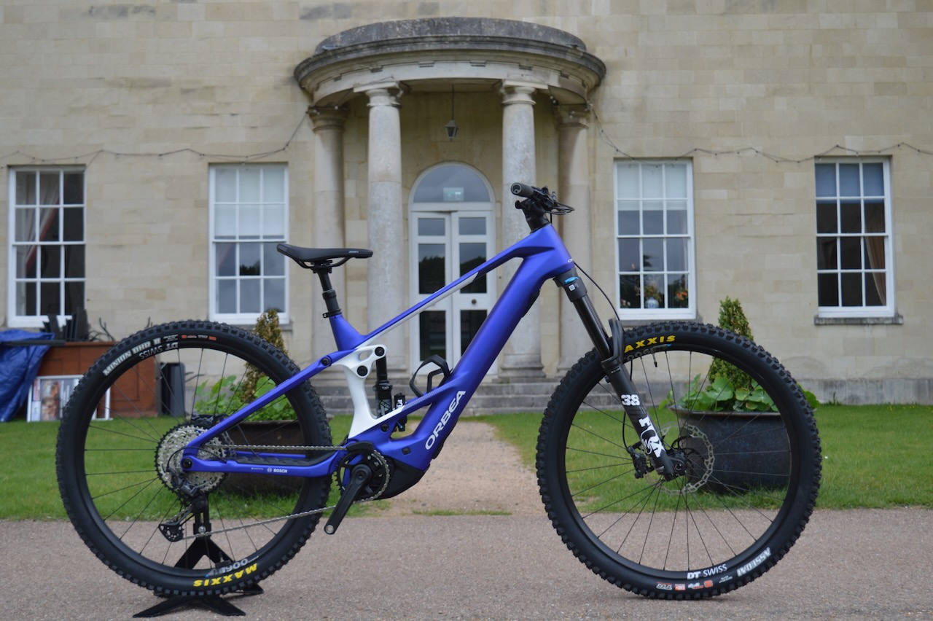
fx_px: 1321
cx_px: 466
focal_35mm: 51
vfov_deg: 26.5
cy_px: 310
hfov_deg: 38.9
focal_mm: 34
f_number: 5.6
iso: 250
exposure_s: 1/125
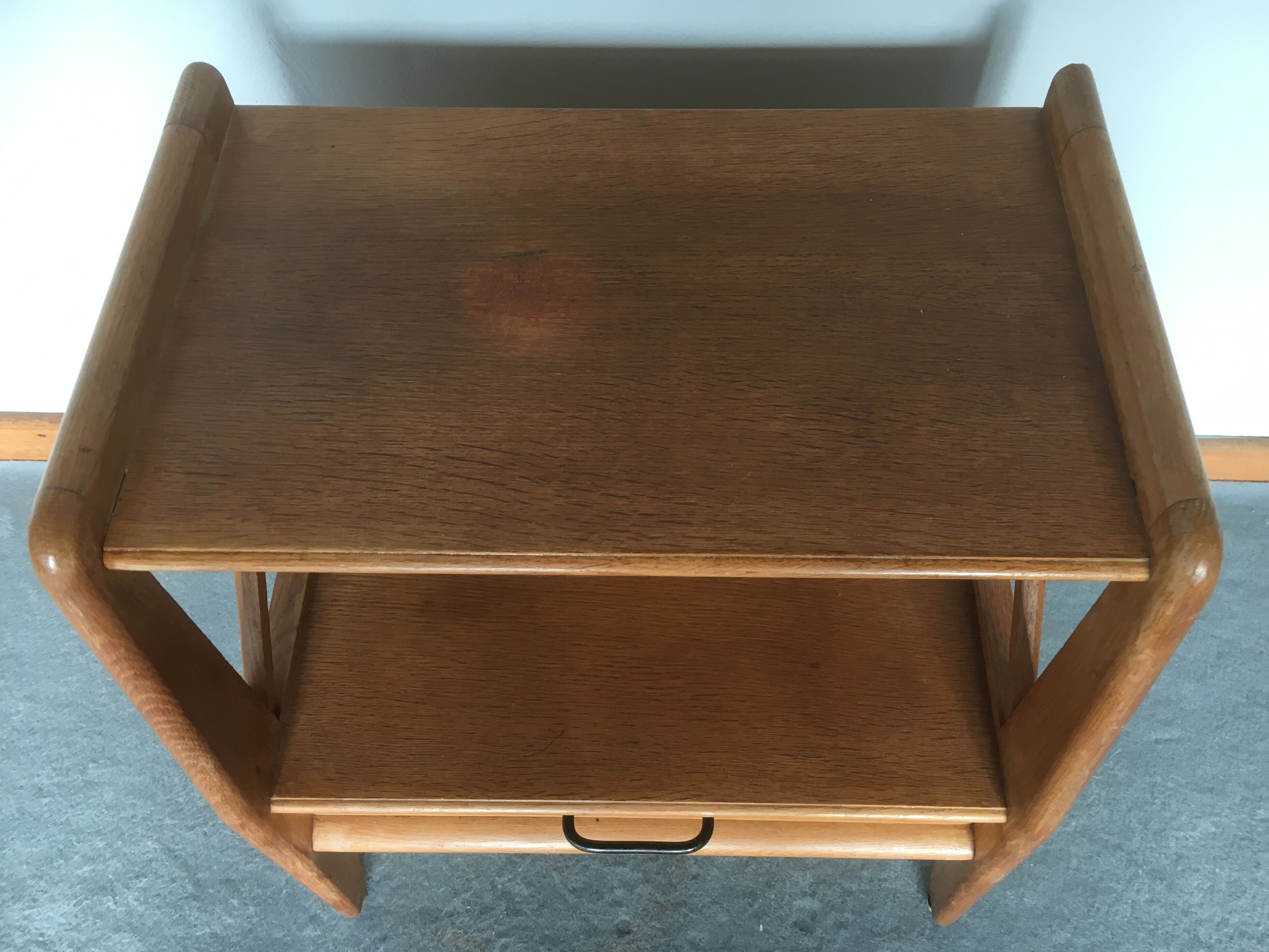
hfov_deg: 60.0
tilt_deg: -59.8
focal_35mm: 30
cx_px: 651
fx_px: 1100
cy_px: 489
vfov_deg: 46.8
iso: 40
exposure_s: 1/33
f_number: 2.2
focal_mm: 4.15
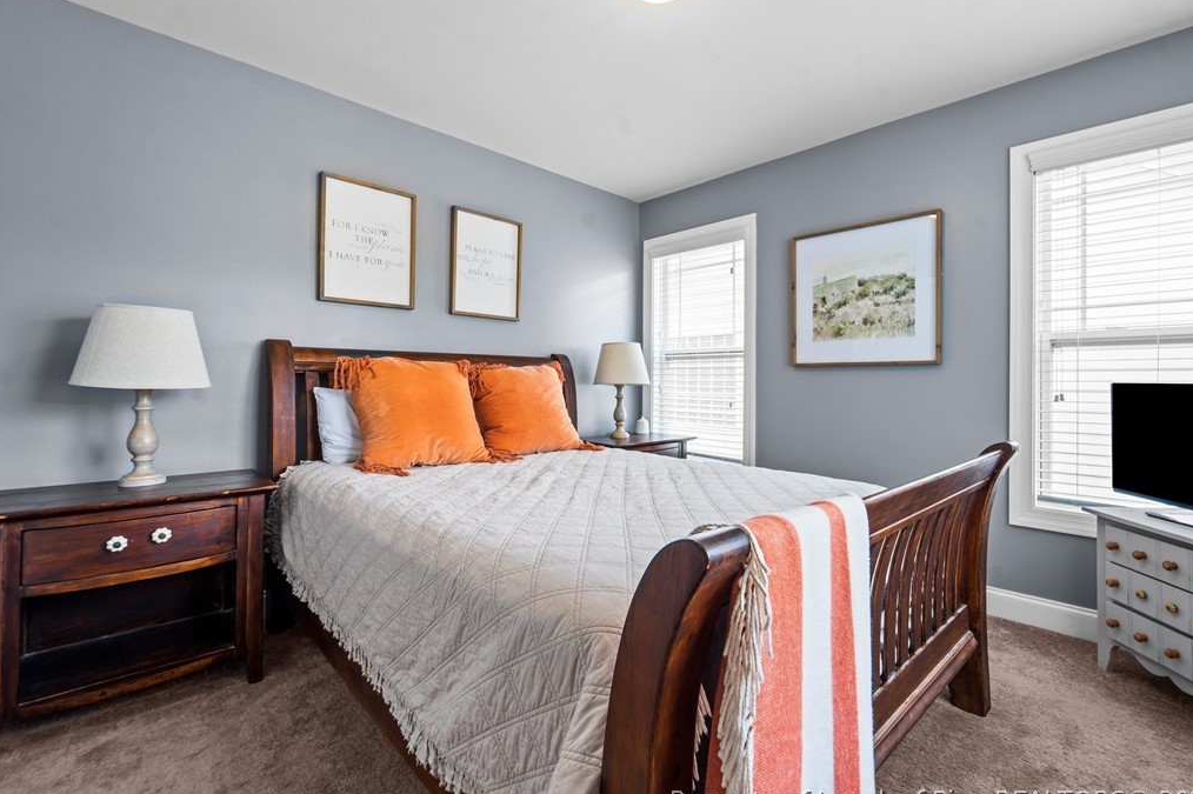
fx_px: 497
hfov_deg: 100.4
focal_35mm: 15
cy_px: 393
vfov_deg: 77.3
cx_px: 587
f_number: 8
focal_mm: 14
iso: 250
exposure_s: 1/3
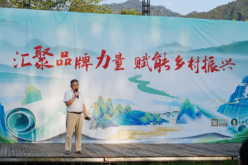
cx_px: 124
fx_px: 444
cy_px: 82
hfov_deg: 31.2
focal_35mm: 64
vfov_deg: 21.0
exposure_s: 1/4000
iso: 800
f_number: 4.5
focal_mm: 43
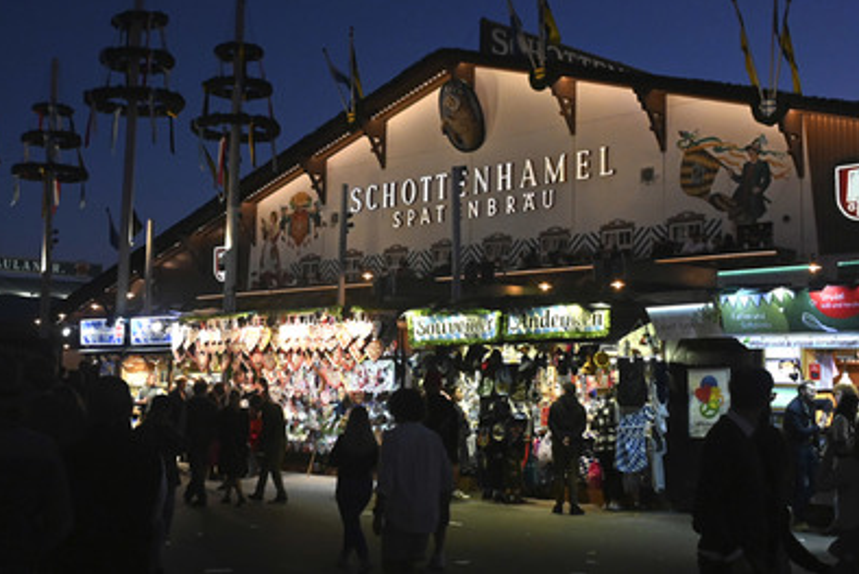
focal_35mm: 48
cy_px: 249
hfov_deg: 41.1
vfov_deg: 28.1
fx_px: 1146
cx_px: 462
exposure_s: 1/320
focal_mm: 28
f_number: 9
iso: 5000
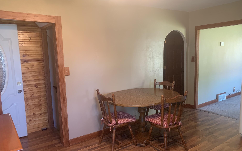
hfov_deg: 66.5
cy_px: 79
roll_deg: +2.7
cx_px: 122
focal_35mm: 28
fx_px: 185
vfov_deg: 44.5
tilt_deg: -8.3
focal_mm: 4.25
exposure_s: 1/60
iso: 160
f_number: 1.8
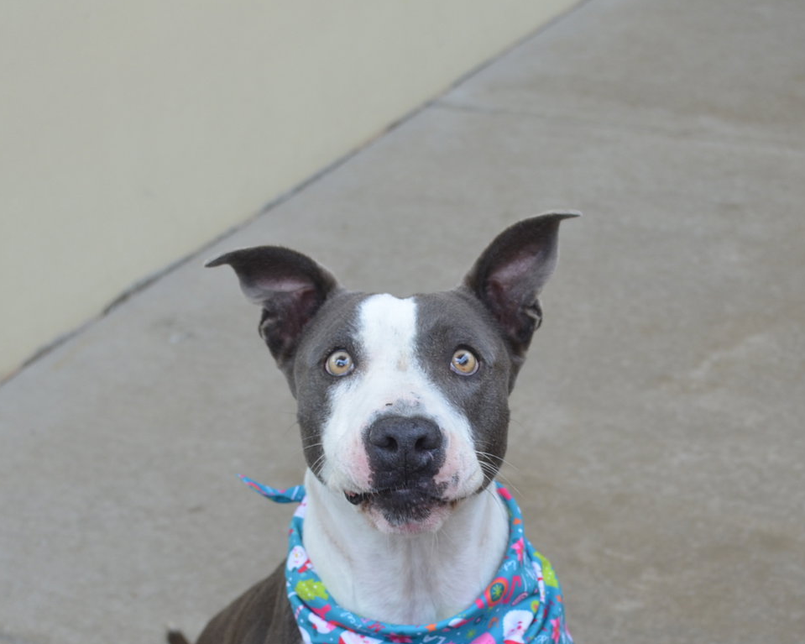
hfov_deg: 25.4
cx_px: 439
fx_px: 1787
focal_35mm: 75
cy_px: 428
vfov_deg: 20.4
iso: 400
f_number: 5.6
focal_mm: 32
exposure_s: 1/125
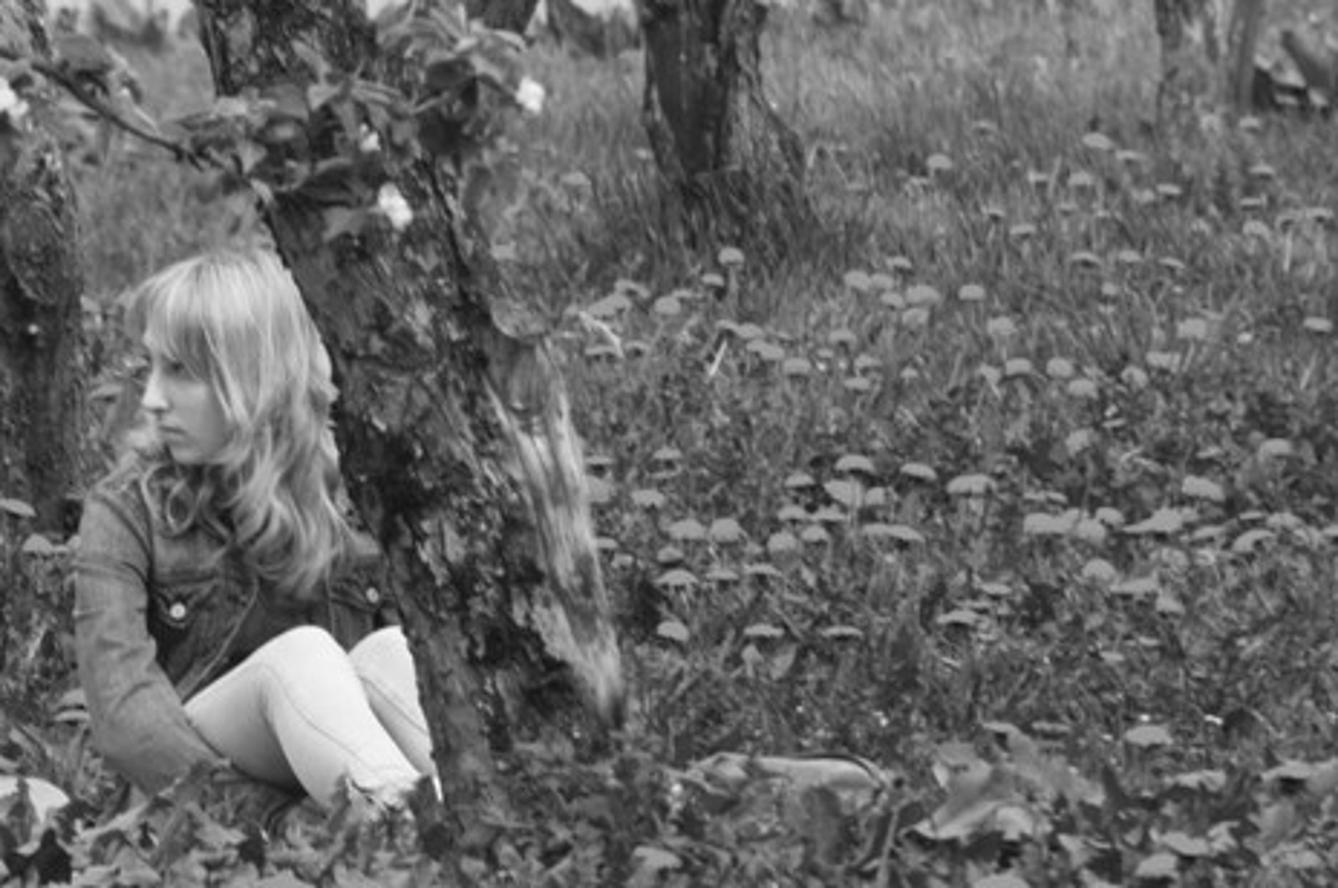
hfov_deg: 2.8
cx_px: 366
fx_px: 26982
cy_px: 503
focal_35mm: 727
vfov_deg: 1.9
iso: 640
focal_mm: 250
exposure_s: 1/250
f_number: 13
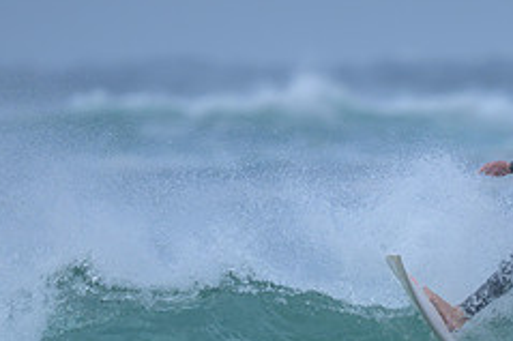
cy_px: 422
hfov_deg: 1.0
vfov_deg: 0.7
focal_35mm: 2106
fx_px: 29989
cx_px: 435
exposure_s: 1/2000
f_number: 6.3
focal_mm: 800
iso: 280
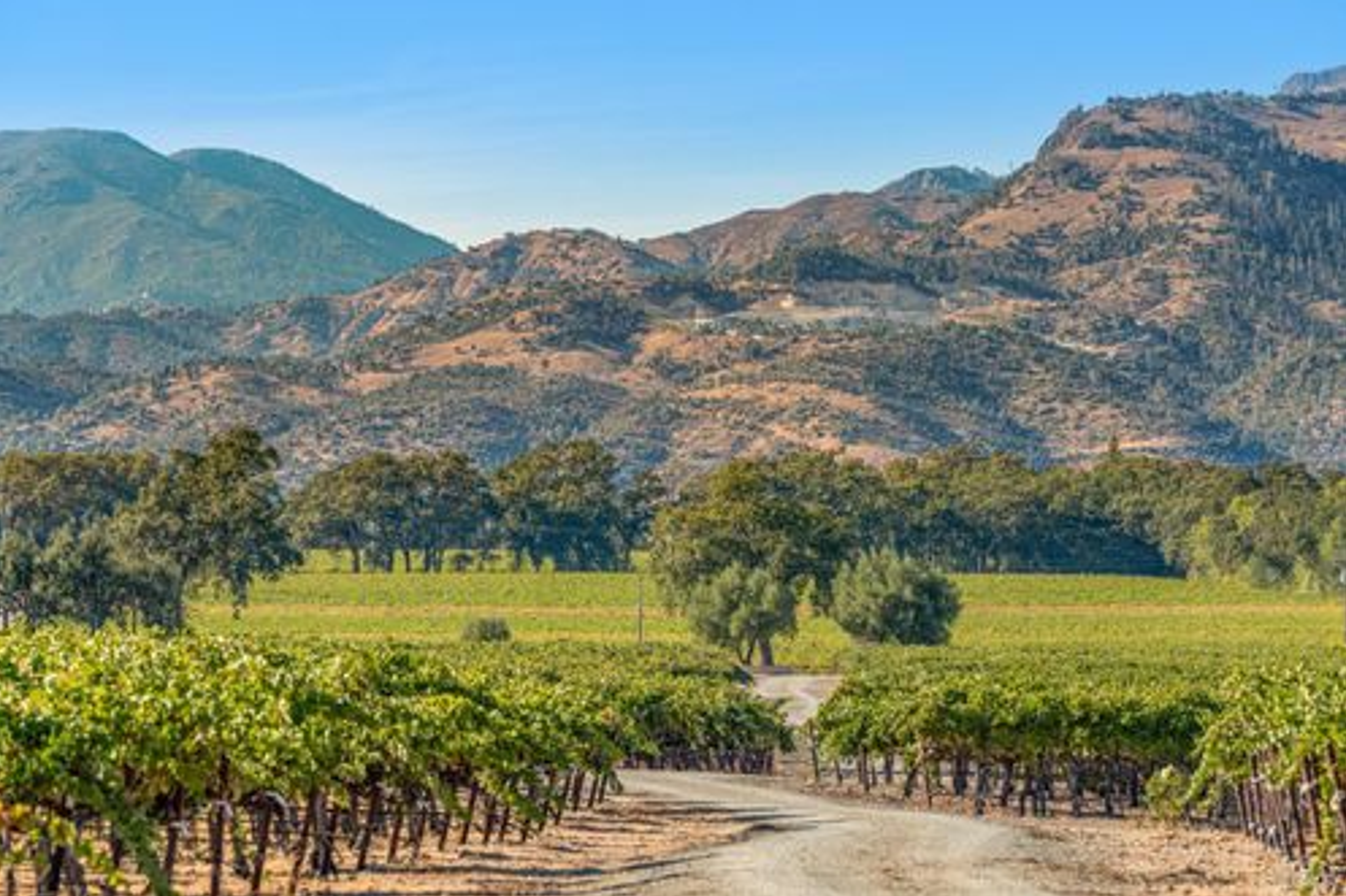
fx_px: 5681
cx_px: 672
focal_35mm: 152
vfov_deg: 9.0
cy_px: 448
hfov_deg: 13.5
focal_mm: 151
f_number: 7.1
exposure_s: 1/8000
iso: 400
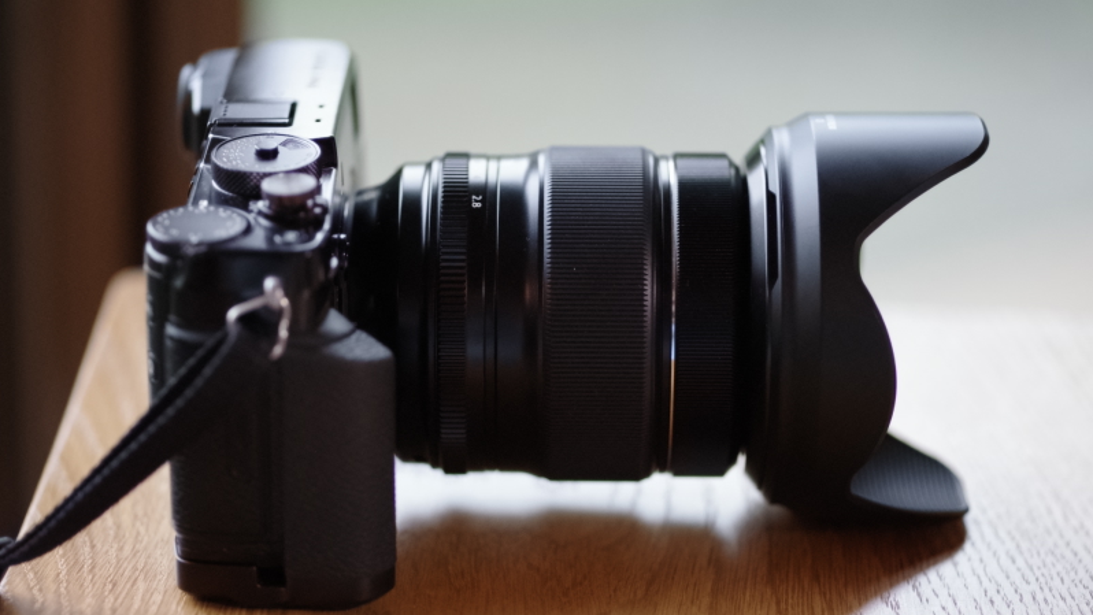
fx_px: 3043
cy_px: 339
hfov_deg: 20.4
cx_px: 546
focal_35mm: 105
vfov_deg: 11.5
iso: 6400
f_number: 2.8
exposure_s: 1/125
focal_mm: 100
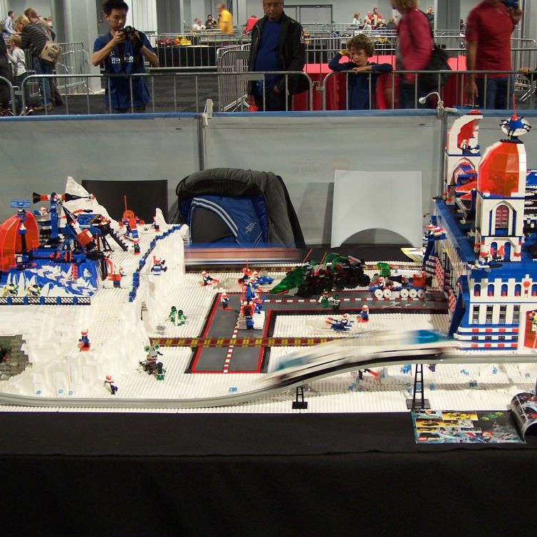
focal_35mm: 48
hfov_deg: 35.3
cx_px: 303
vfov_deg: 35.4
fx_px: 842
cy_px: 273
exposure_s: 1/4
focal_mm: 6.7
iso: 80
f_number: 2.8
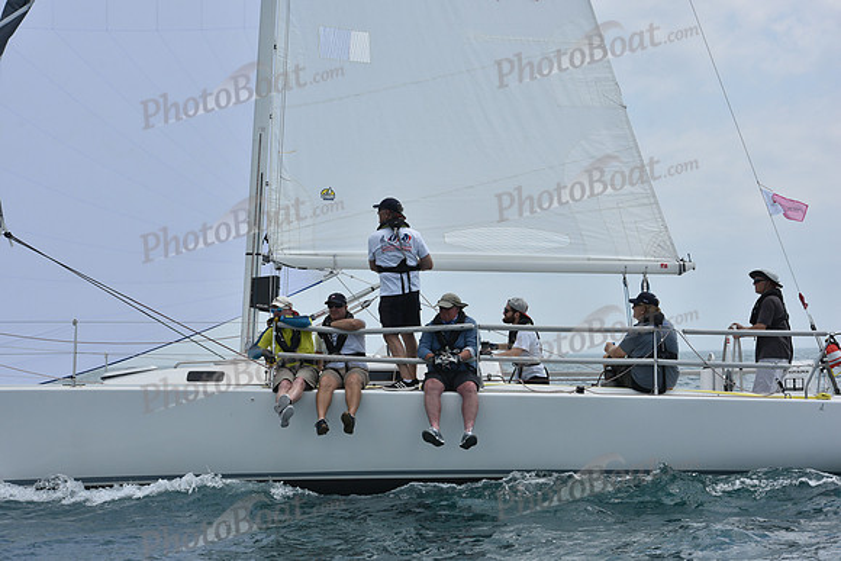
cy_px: 280
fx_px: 2103
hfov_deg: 22.6
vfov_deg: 15.2
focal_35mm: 90
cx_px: 420
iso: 250
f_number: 8
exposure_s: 1/1250
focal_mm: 90
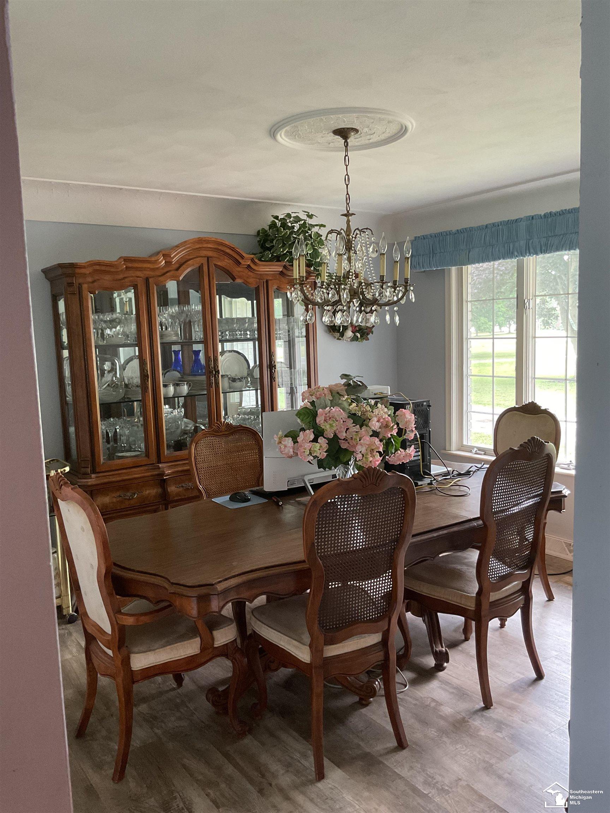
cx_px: 305
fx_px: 681
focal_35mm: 29
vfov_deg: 61.7
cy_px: 406
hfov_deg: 48.2
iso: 200
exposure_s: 1/60
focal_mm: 3
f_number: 1.8
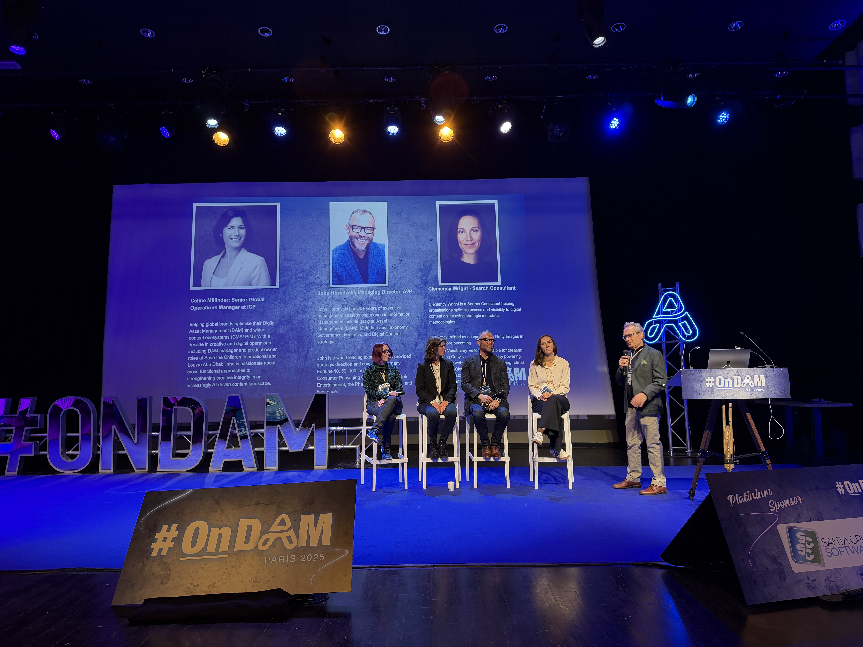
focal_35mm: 24
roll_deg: +1.3
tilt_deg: +6.0
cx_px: 432
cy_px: 324
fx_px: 598
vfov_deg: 56.8
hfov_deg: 71.6
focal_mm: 6.76
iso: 160
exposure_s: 1/50
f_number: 1.78
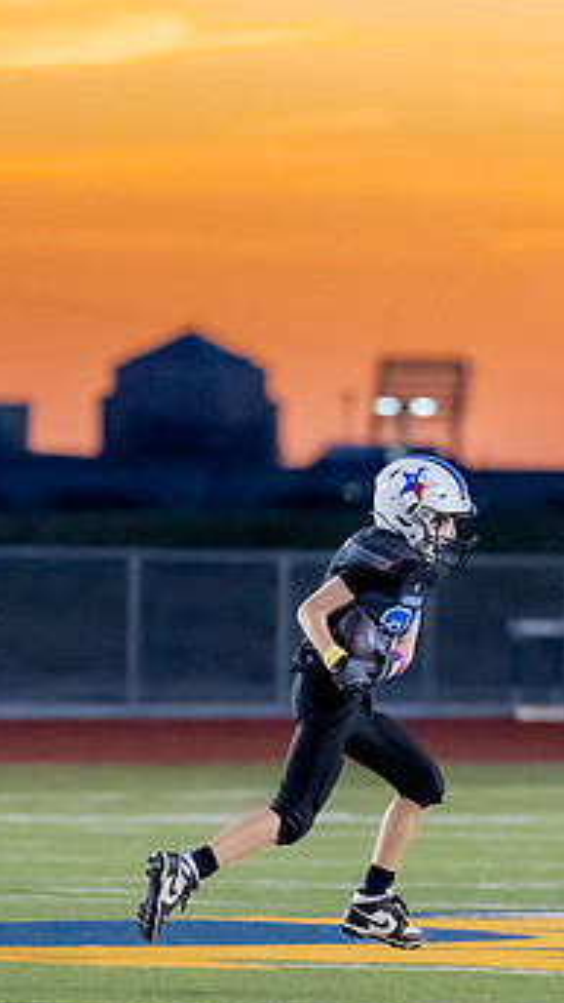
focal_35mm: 664
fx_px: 17649
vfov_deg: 3.3
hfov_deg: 1.8
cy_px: 672
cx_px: 451
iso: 2500
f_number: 2.8
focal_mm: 200
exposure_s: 1/1000
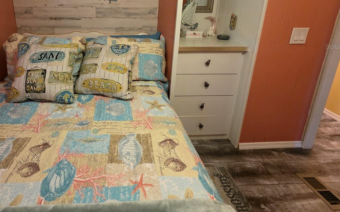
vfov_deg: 58.1
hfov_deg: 85.5
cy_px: 46
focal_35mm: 19
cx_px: 119
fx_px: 176
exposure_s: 1/60
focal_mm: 2.2
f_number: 1.9
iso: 640
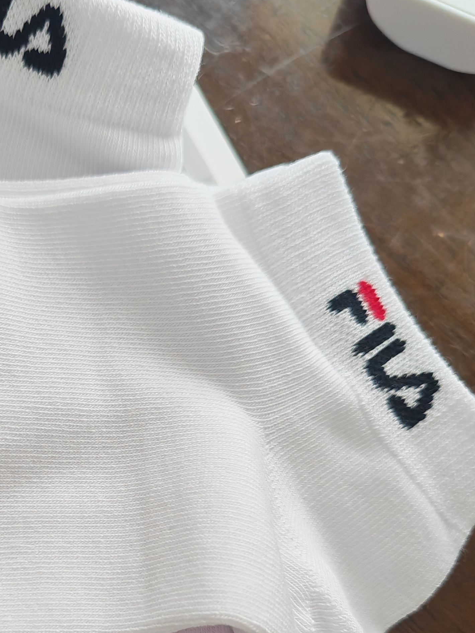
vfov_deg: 35.7
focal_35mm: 52
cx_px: 0
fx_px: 951
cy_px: 497
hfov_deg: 26.5
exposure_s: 1/50
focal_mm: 6.12
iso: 1000
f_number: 1.9
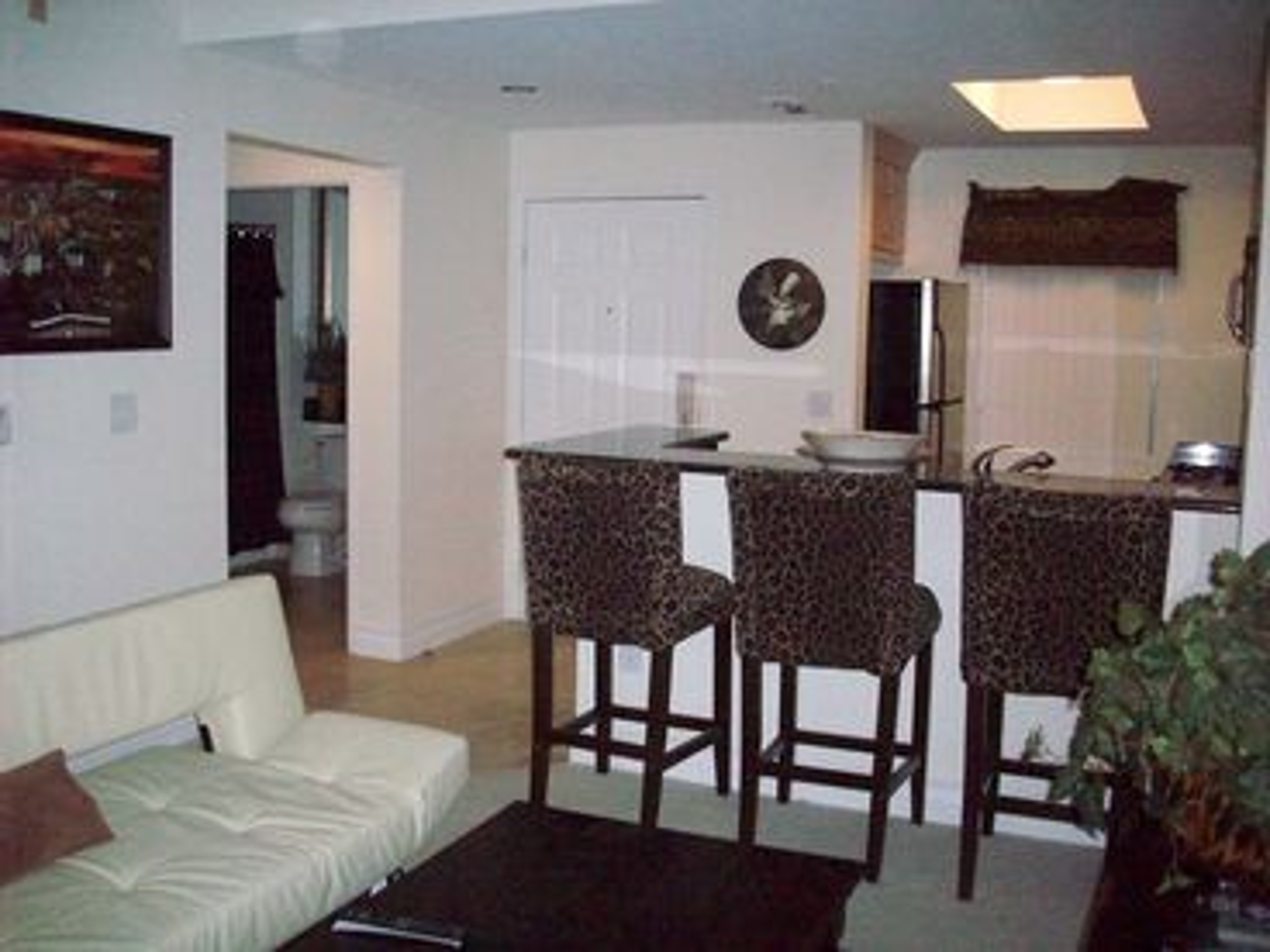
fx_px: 1357
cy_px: 476
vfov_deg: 38.7
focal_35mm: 37
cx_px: 635
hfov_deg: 50.1
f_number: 2.8
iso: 800
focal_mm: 6.2
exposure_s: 1/128
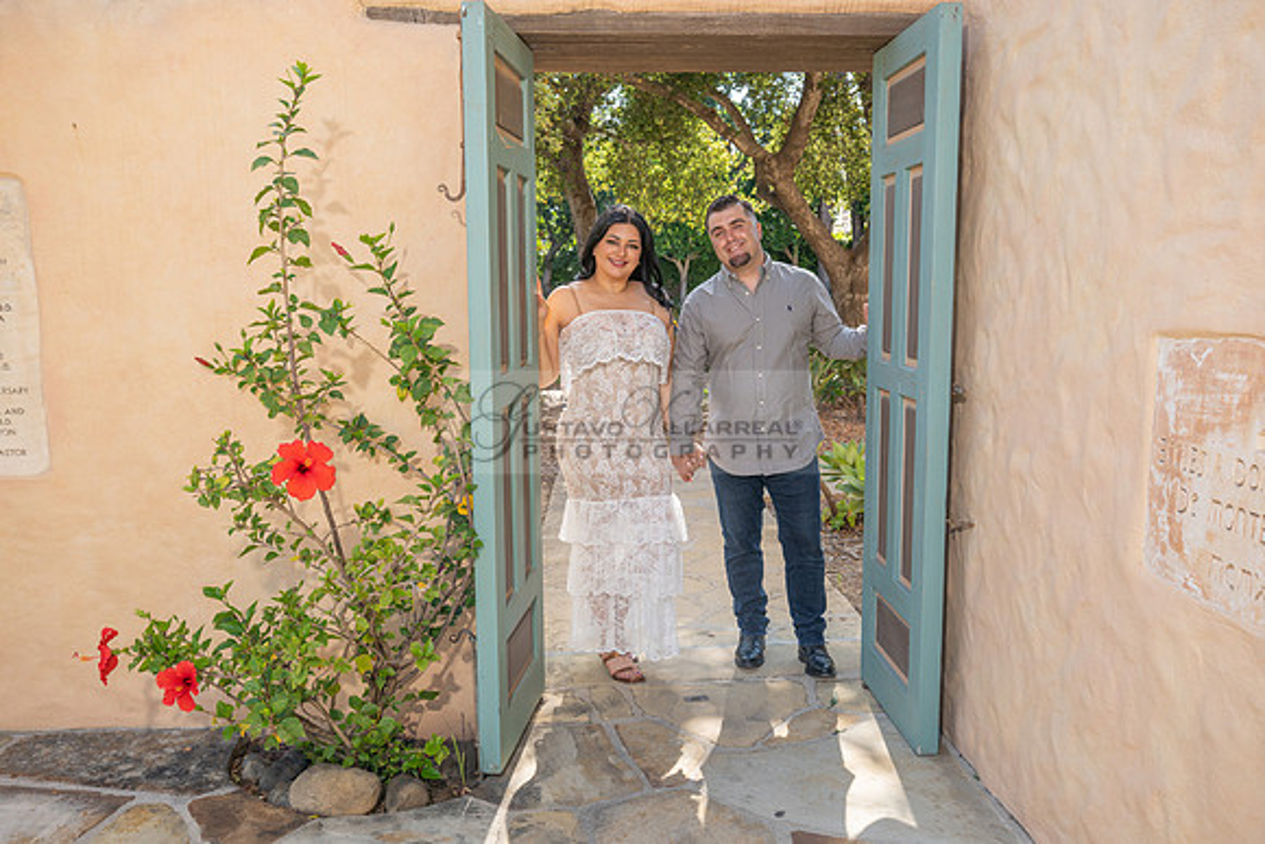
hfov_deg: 62.8
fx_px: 1037
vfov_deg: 44.3
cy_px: 422
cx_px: 632
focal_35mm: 30
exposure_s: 1/200
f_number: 5.6
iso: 200
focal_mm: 29.5
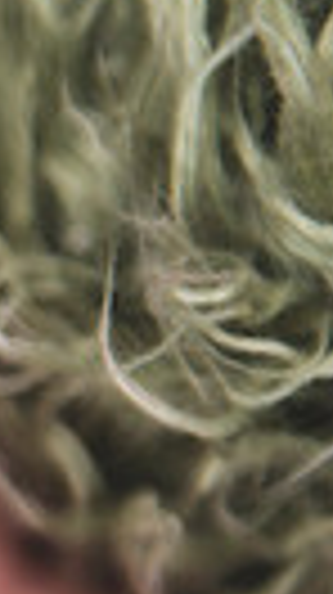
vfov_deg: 8.4
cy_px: 515
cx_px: -846
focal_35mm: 257
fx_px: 4045
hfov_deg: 4.4
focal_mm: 56
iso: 100
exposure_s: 1/800
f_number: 2.8
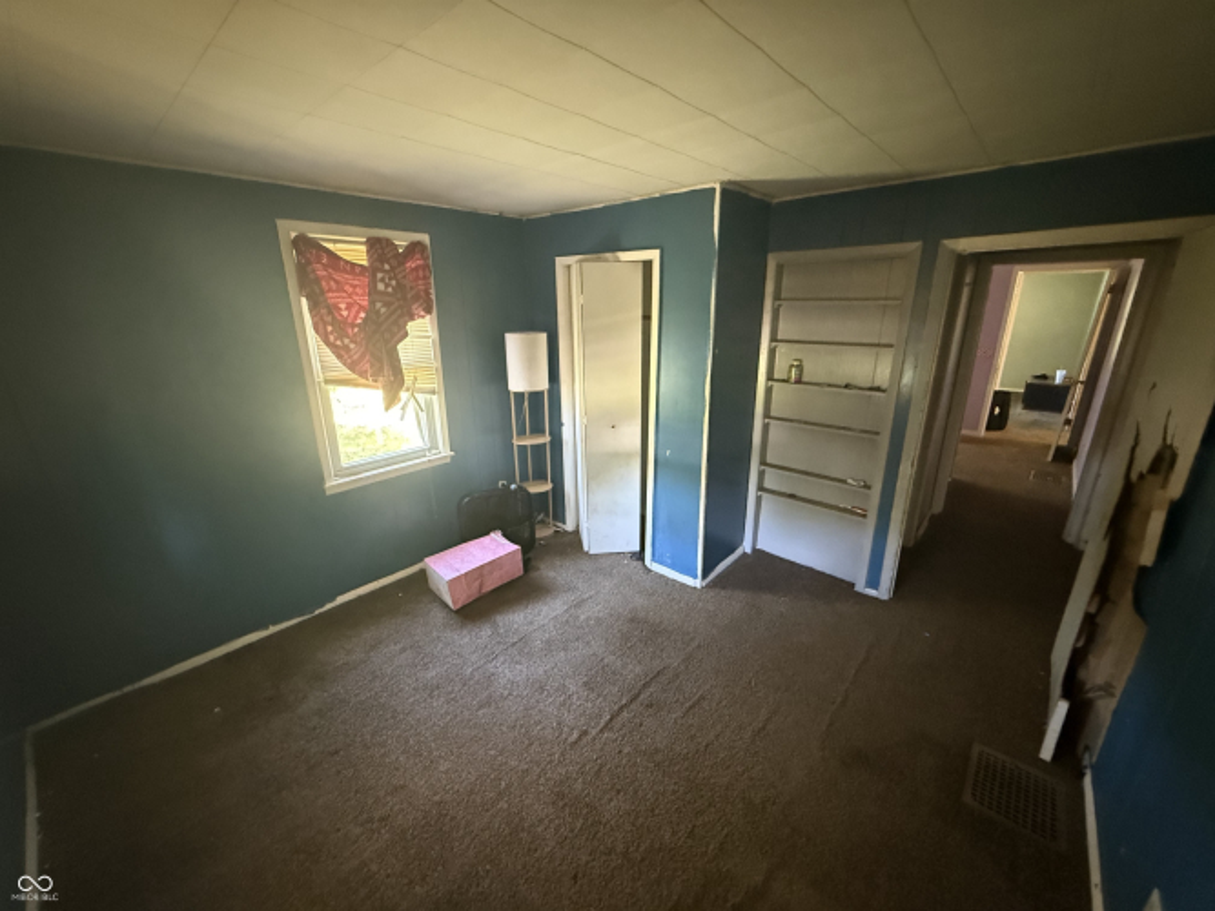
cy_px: 456
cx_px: 608
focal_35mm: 14
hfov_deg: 102.1
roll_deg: +0.5
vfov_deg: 85.7
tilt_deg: -15.3
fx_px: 491
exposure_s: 1/60
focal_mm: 2.22
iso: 1250
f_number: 2.2
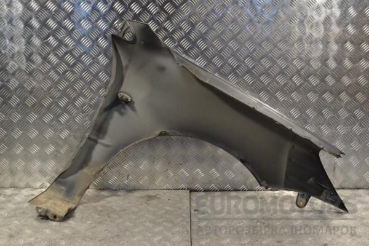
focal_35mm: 39
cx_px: 184
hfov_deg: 49.6
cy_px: 123
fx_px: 400
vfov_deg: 34.2
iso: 3200
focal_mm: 26
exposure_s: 1/320
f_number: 9
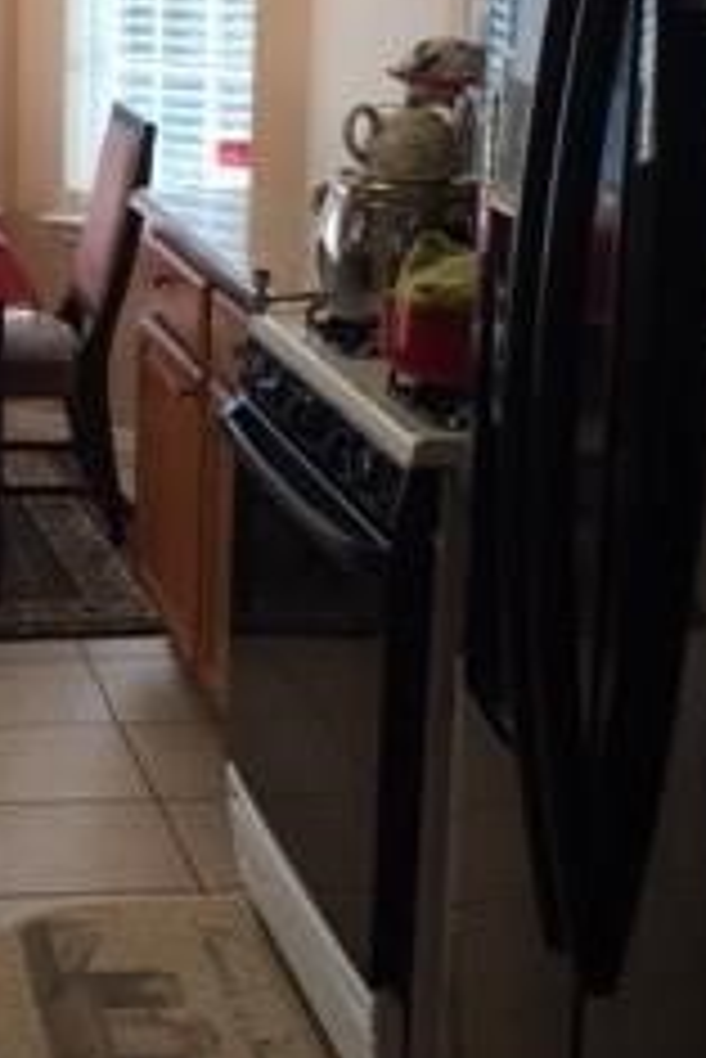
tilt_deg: -11.5
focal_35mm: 82
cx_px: -162
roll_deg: +1.1
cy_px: 324
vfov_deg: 24.6
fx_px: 2408
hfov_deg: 16.0
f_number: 2.2
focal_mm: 4.15
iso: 32
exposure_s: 1/120
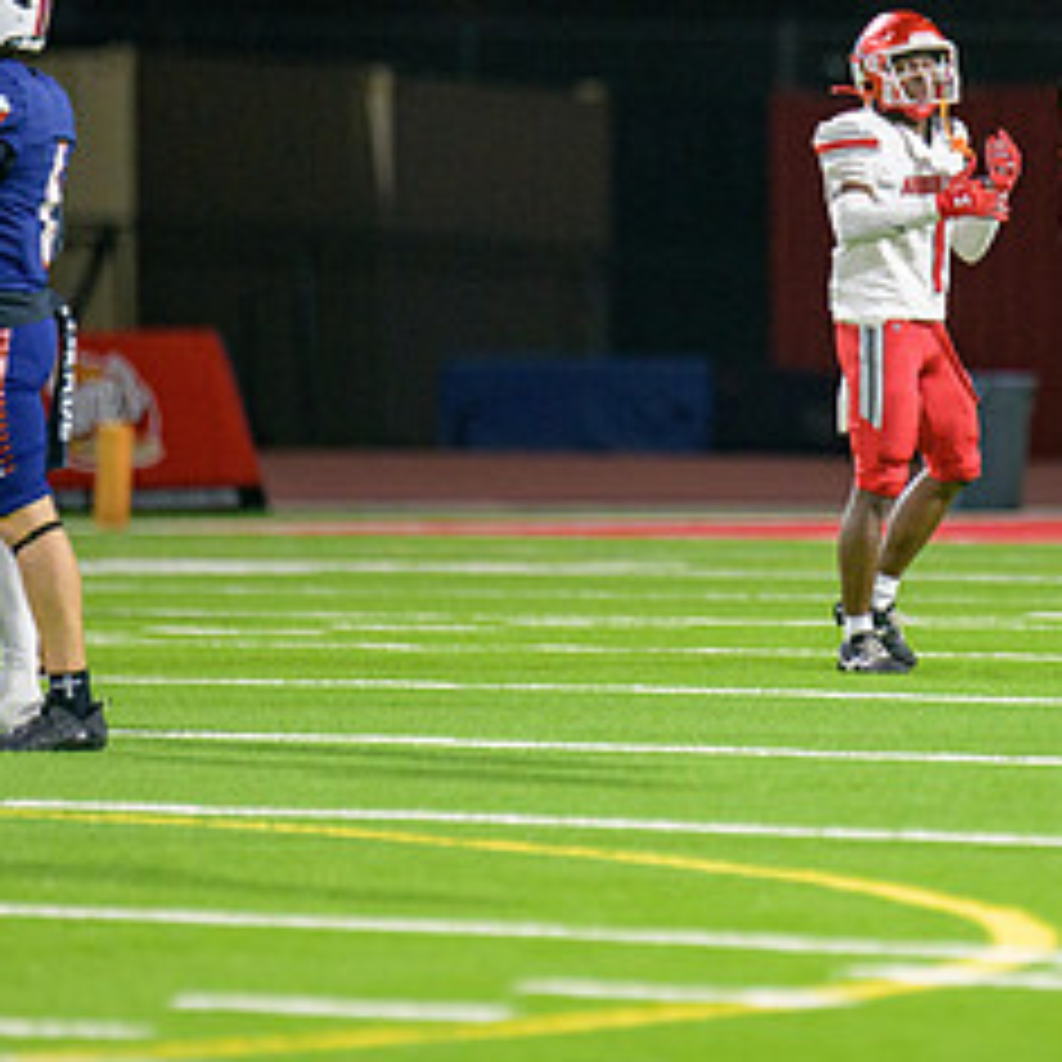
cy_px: 331
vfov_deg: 2.8
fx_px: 21728
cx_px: 860
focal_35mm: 626
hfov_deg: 2.8
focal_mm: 300
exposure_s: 1/250
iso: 2000
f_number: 2.8
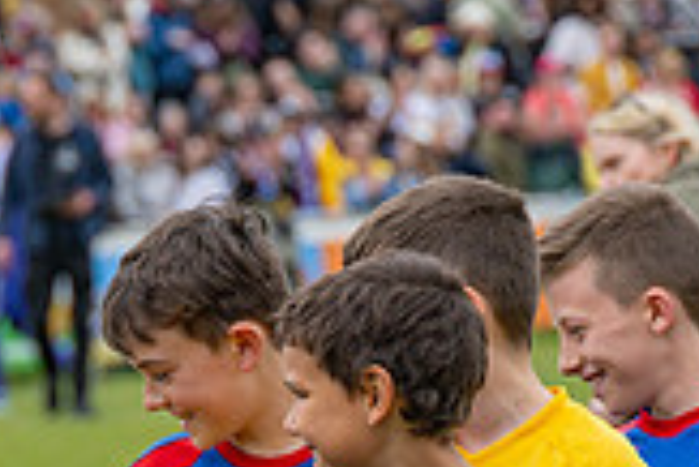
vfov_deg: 2.9
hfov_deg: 4.3
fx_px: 9270
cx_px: 287
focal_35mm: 477
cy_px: 800
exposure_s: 1/1250
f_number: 2.8
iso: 125
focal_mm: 70
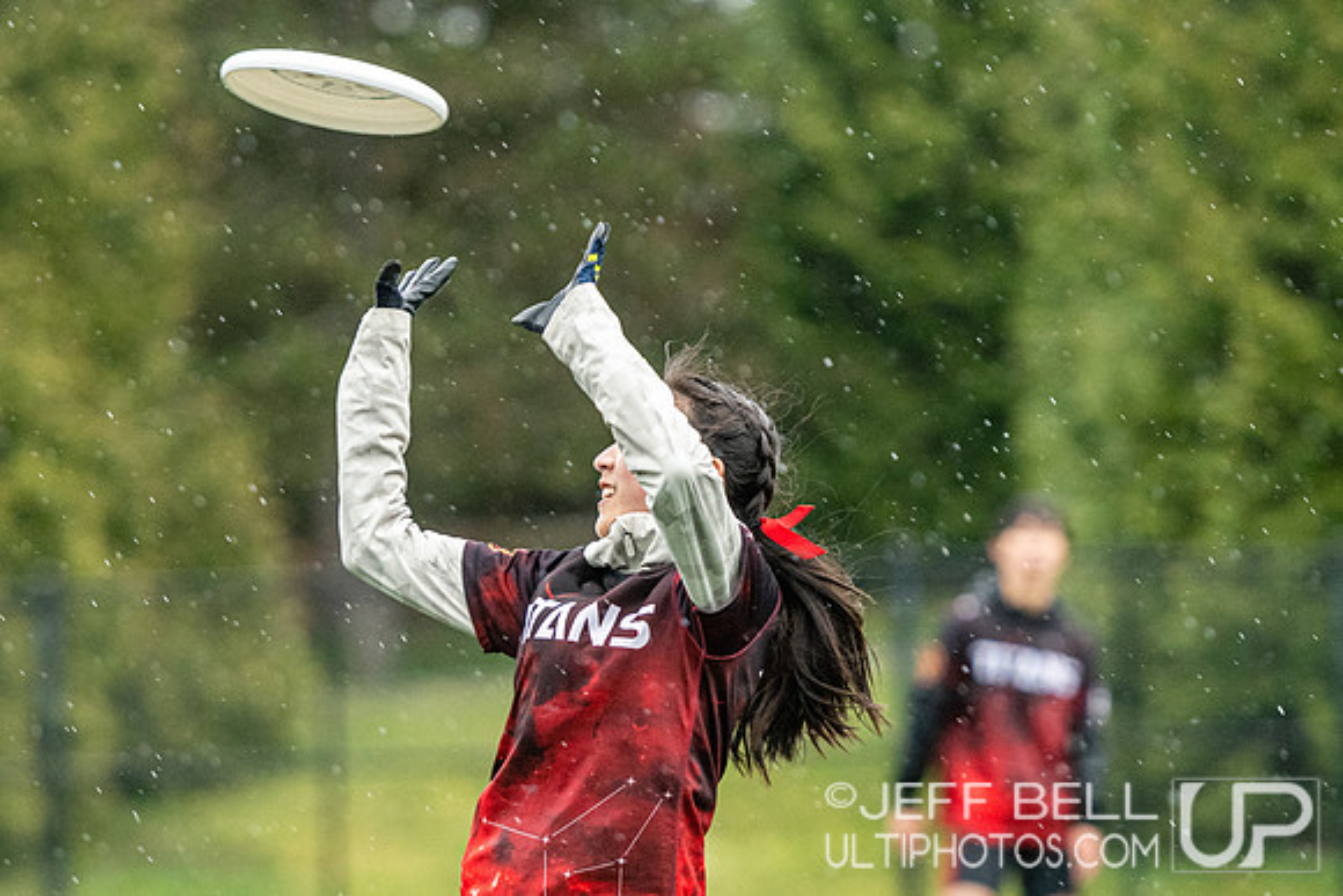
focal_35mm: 336
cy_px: 514
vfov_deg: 4.1
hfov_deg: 6.1
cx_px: 507
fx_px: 12548
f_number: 3.2
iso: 2000
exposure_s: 1/1000
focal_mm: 180
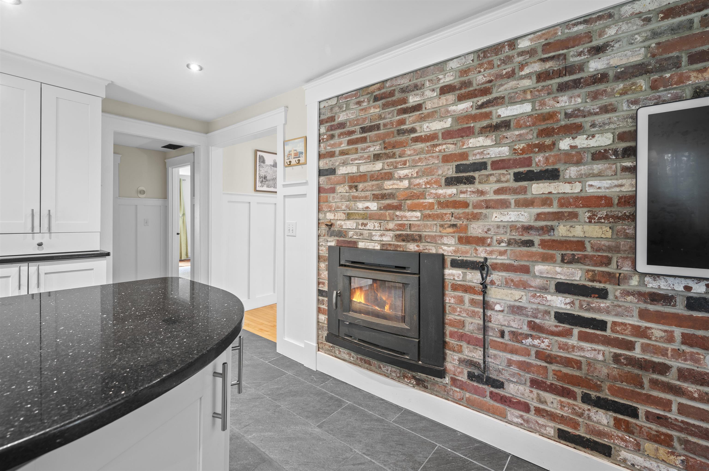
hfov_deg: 96.8
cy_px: 236
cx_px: 354
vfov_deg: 73.7
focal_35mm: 16
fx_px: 315
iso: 250
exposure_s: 4
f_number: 7.1
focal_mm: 16
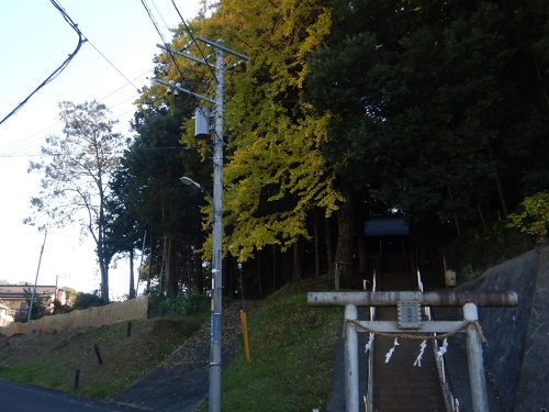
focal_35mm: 36
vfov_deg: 39.6
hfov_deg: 51.2
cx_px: 236
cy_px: 192
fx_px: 571
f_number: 2.8
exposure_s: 1/320
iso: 125
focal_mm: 4.3
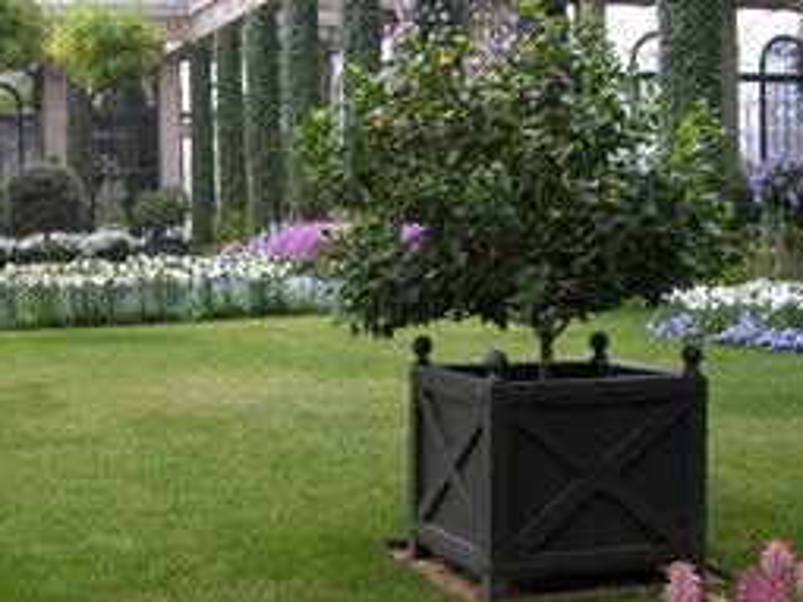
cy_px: 347
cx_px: 159
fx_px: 1530
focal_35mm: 66
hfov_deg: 28.8
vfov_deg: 22.2
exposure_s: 1/81.2
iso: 100
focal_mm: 7.85
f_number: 3.7
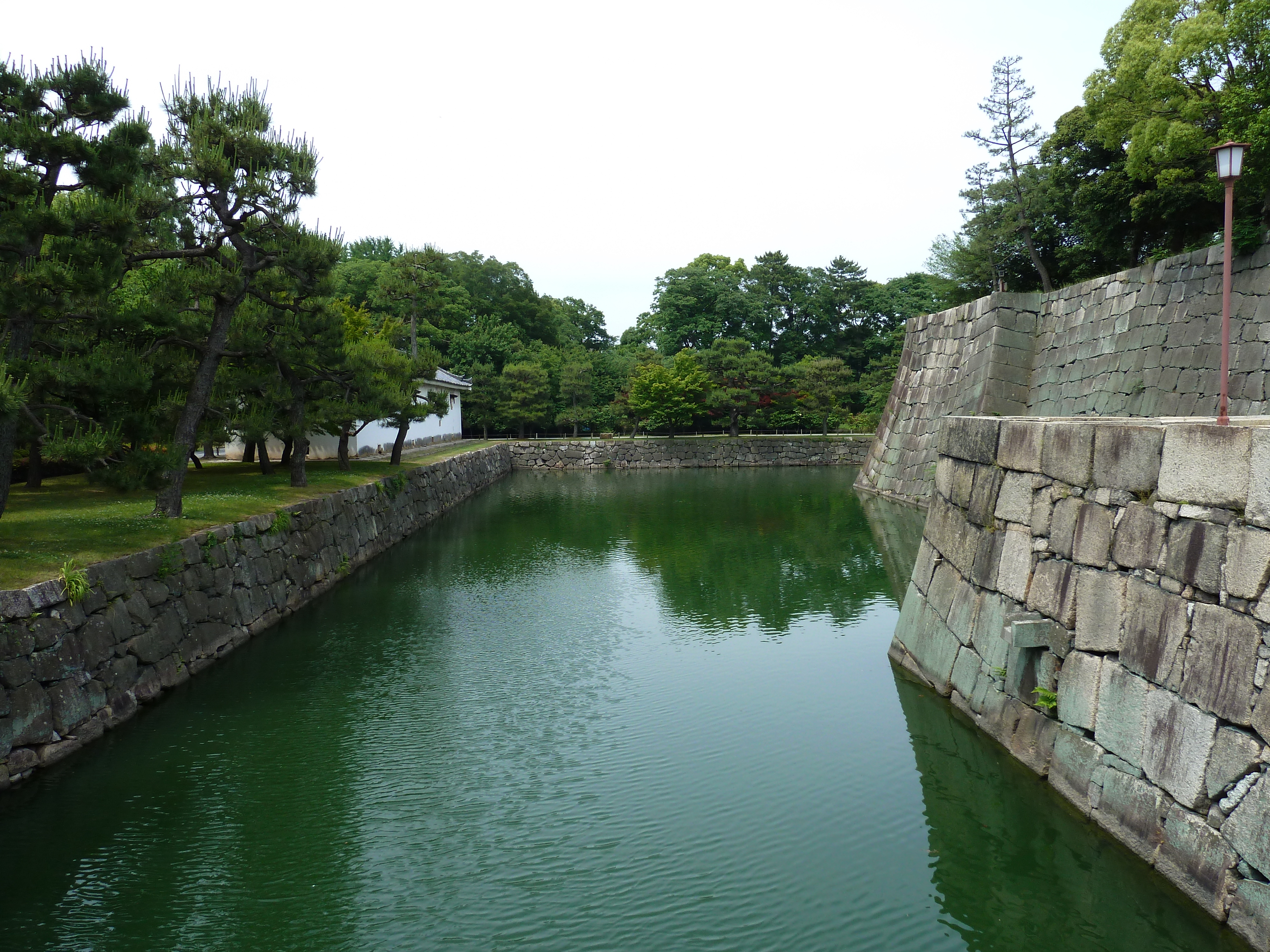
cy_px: 476
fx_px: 917
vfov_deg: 54.9
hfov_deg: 69.4
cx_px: 635
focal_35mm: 25
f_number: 4
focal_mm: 4.1
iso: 80
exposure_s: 1/320
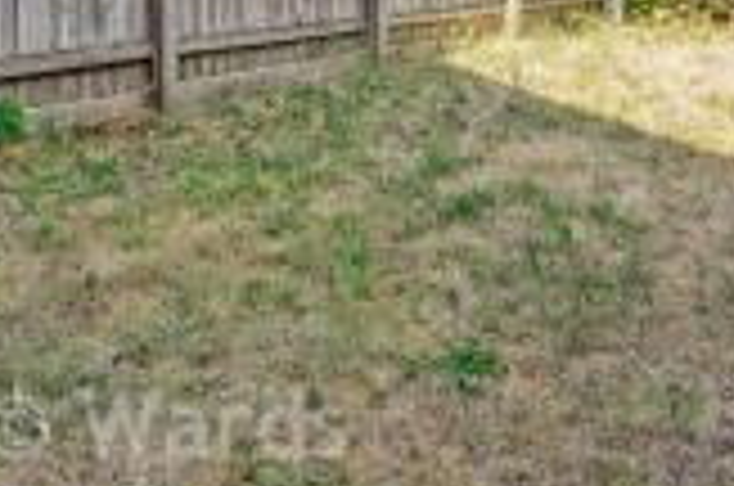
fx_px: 834
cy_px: -65
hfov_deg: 42.9
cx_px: 680
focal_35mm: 41
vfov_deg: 29.0
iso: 100
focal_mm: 14
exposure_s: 1/160
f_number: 8
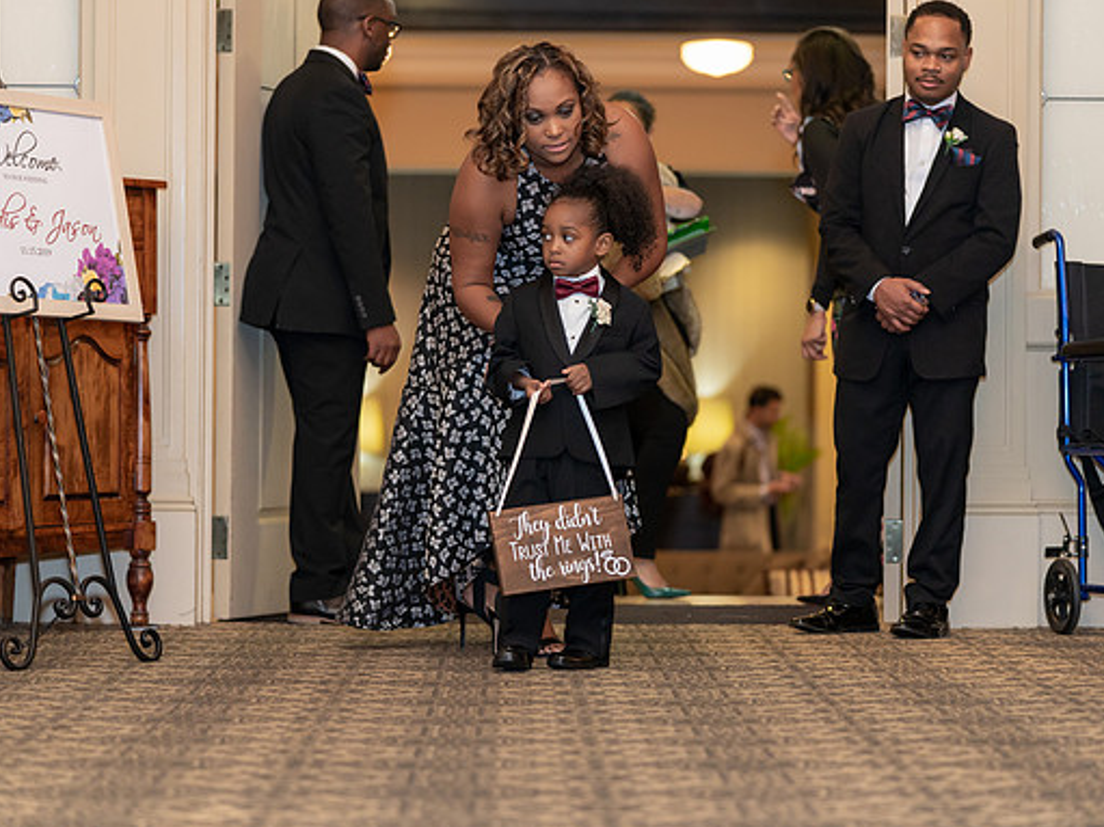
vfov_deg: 12.7
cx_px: 575
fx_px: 3731
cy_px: 414
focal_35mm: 117
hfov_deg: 16.8
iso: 2000
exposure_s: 1/250
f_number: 2.8
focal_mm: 106
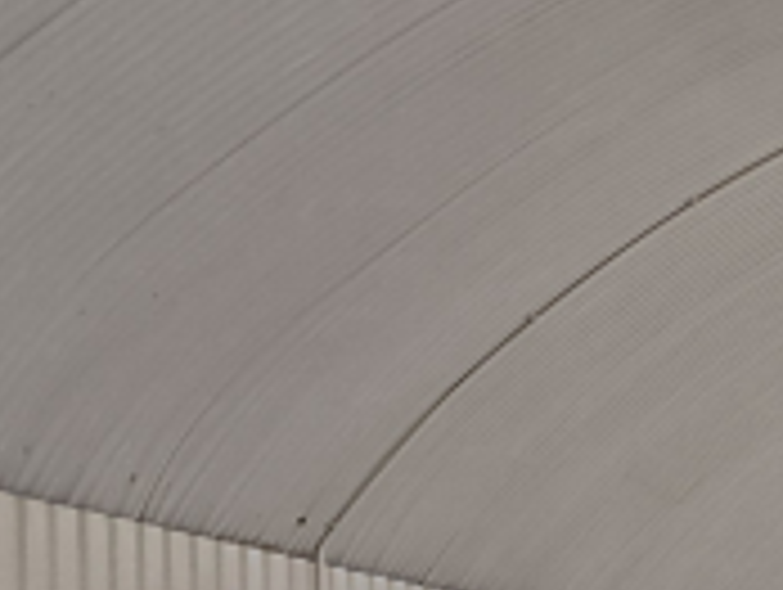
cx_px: 1354
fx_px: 3194
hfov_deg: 12.8
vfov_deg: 10.3
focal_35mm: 141
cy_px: 752
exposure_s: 1/50
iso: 125
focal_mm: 5.23
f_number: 1.8
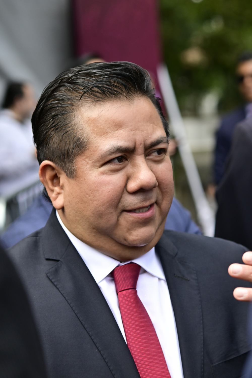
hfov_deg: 10.8
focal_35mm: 127
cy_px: 189
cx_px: 126
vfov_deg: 16.1
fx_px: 1333
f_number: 5
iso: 400
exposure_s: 1/640
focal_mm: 85
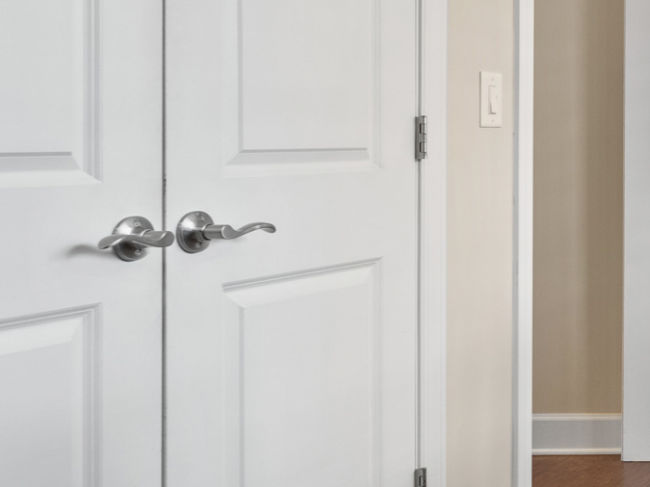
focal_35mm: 57
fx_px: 1070
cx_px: 1147
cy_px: 150
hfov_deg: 22.1
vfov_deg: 25.5
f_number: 5.6
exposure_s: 1/13
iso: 1250
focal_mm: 16
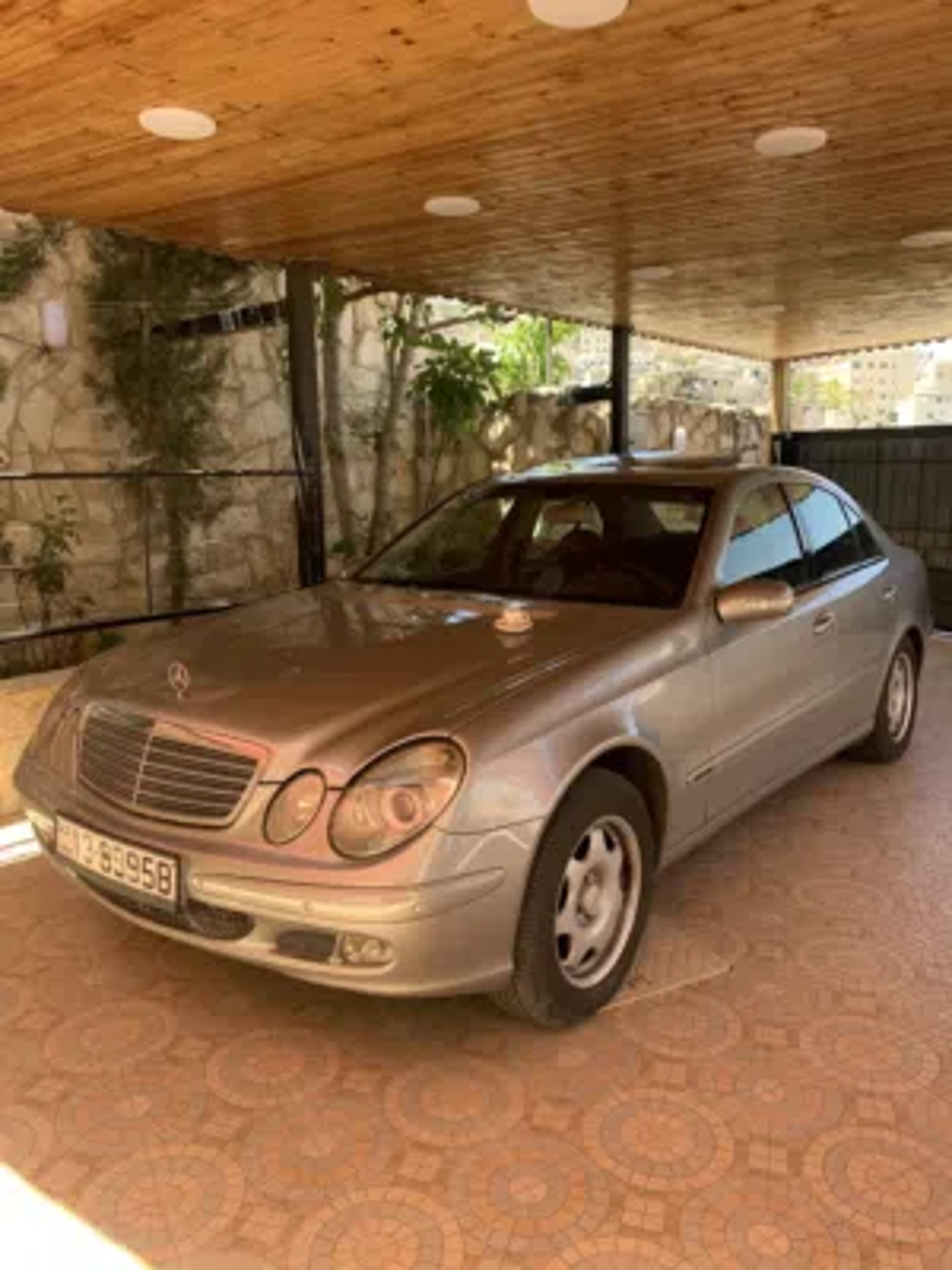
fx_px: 953
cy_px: 635
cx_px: 476
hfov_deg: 53.1
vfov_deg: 67.3
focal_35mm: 26
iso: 25
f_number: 1.8
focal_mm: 4.25
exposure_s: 1/163
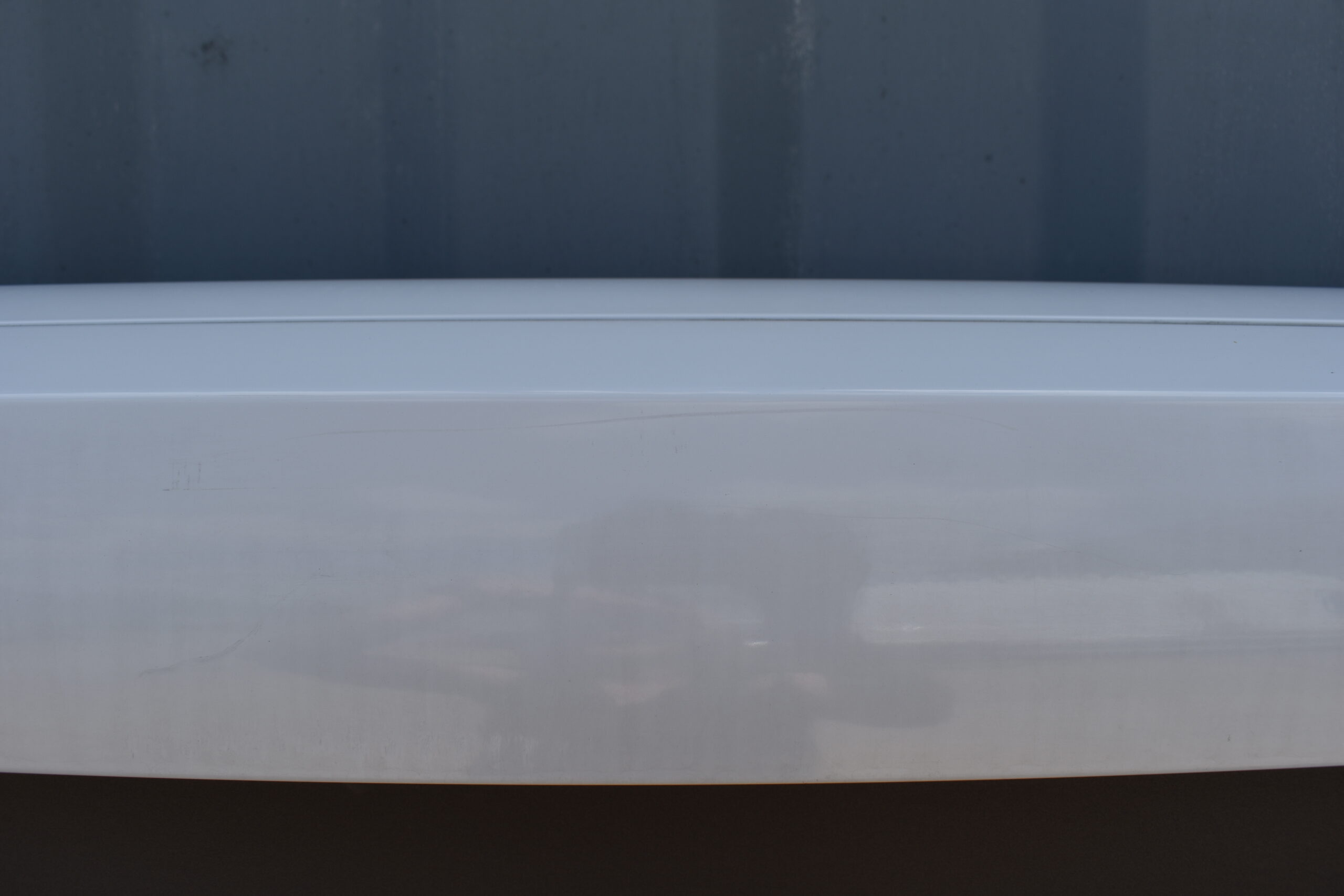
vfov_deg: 47.9
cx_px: 672
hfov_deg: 67.4
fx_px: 1008
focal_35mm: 27
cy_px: 448
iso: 100
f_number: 8
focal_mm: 18
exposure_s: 1/400
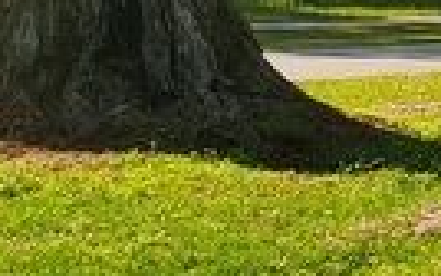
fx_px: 1985
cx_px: 1099
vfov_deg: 7.9
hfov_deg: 10.6
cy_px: -23
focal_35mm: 165
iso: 50
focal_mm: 4.3
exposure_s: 1/1136
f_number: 2.4
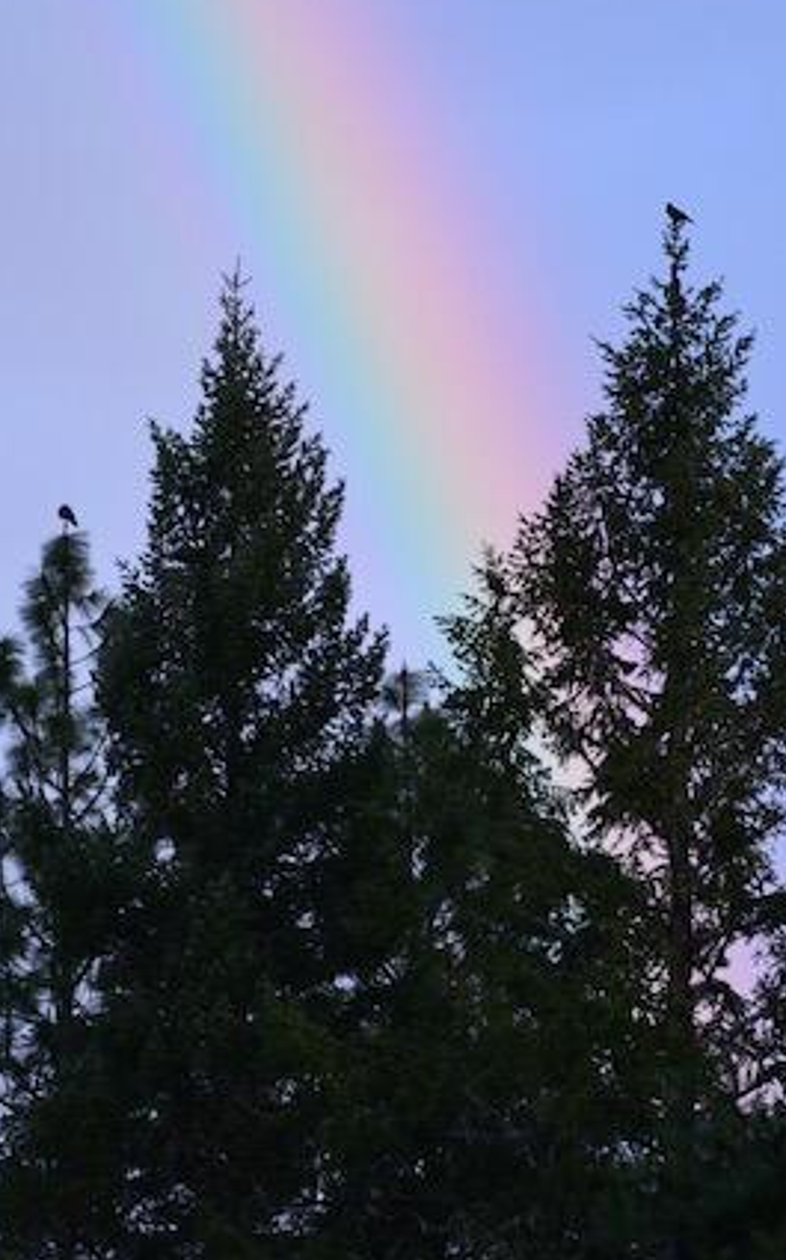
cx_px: 383
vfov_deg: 7.6
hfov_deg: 4.7
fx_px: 9476
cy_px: 480
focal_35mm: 276
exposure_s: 1/250
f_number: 4.5
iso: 640
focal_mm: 120
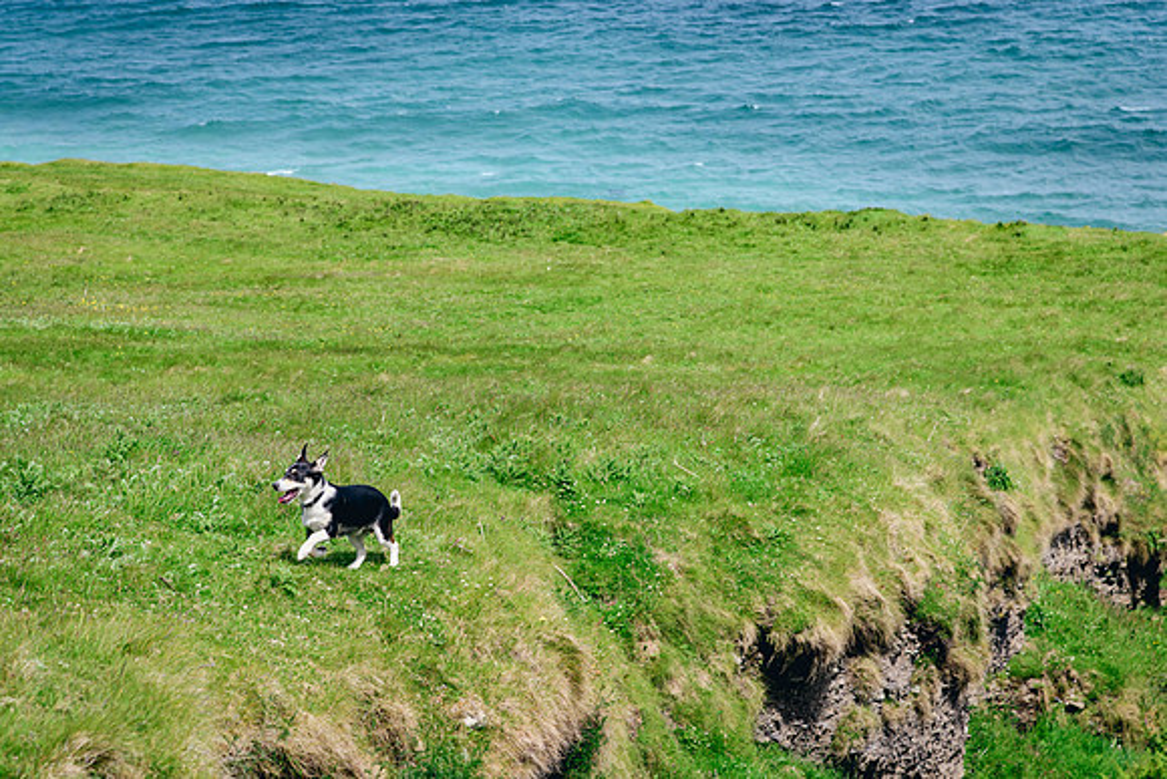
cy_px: 390
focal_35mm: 120
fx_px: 3891
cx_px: 584
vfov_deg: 11.4
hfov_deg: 17.1
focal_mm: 120
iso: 500
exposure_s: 1/640
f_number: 8
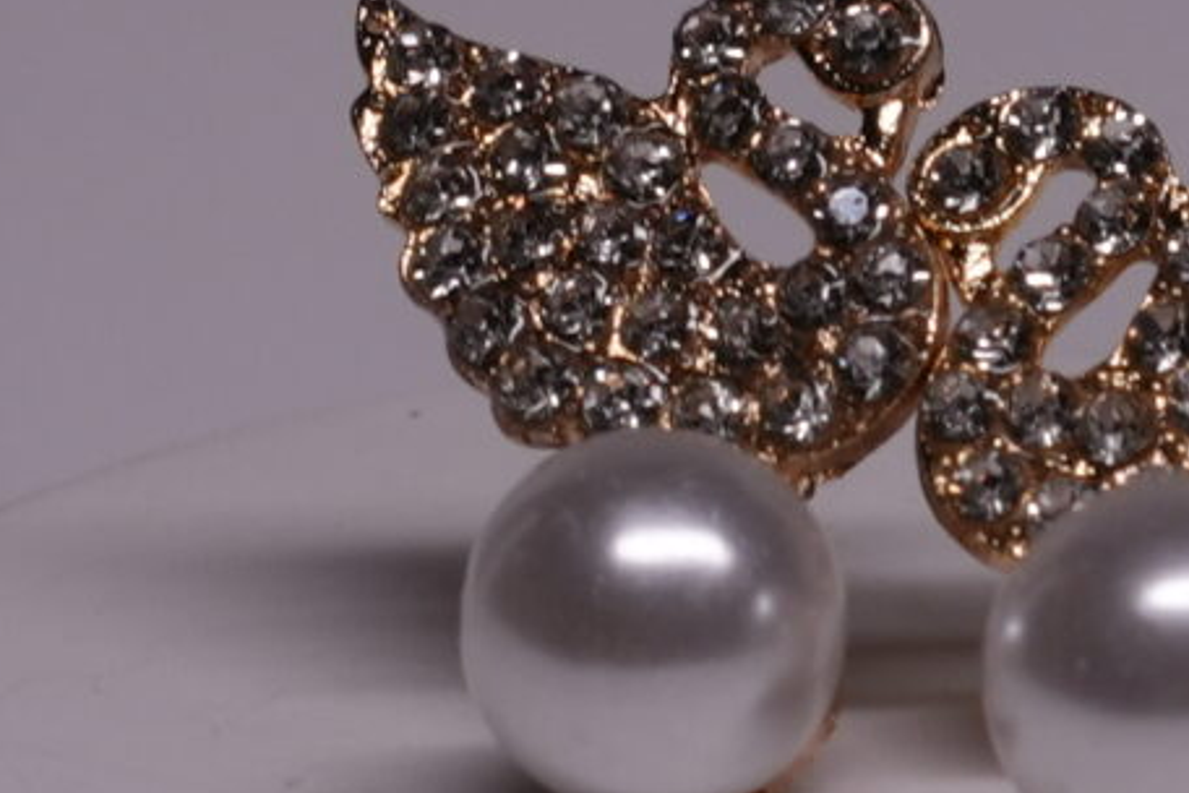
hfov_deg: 7.0
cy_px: -142
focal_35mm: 292
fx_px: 9643
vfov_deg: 4.7
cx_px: 1043
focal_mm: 35
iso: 320
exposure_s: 1/100
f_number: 10
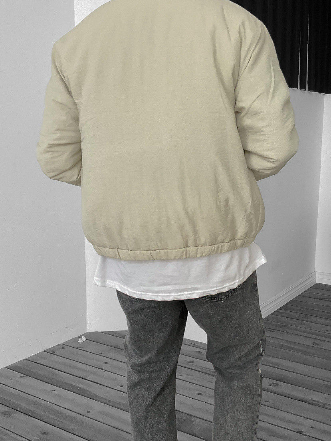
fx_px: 535
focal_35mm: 42
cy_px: 253
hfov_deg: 34.3
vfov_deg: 44.7
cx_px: 192
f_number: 1.8
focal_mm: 3
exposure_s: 1/90
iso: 64
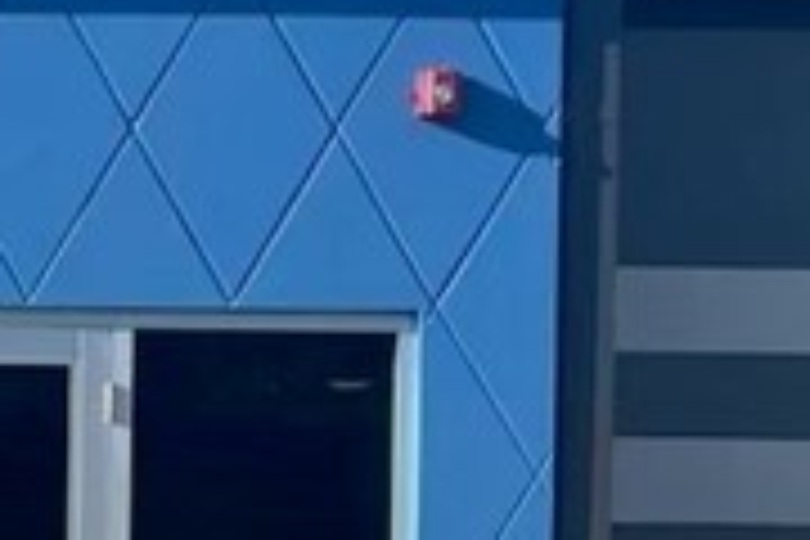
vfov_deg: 8.8
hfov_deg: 13.0
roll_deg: -1.0
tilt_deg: +0.4
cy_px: 652
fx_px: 3465
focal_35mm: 154
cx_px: -180
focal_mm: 5.7
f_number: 1.5
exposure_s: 1/3356
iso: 50
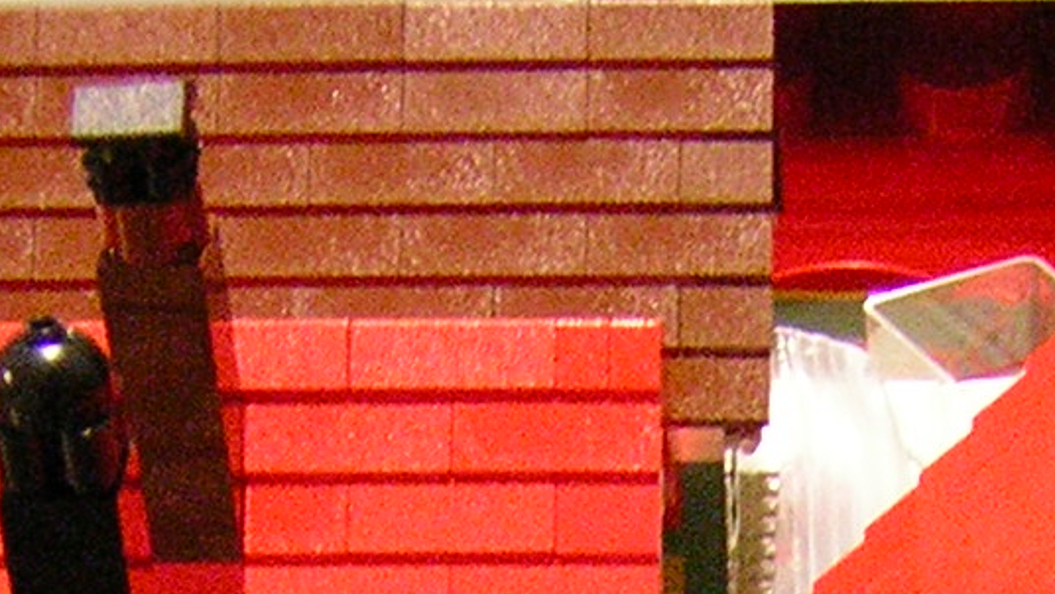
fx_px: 3638
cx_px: 917
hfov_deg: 16.3
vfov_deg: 8.9
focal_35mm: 130
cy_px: 1103
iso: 200
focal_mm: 5.2
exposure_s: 1/2.9
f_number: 2.7
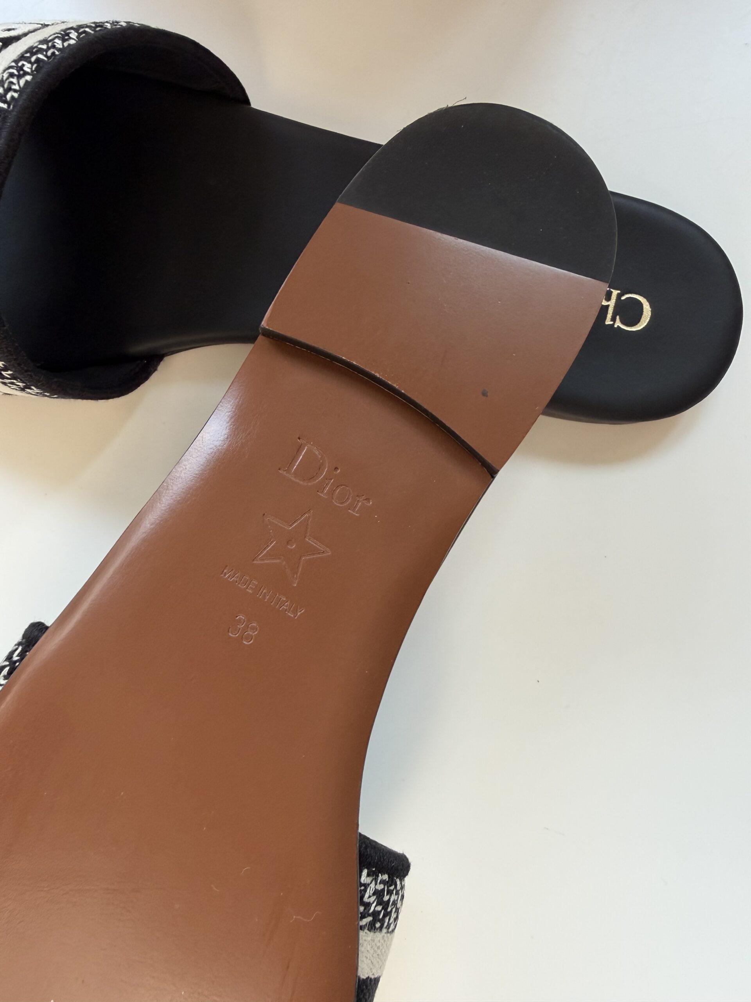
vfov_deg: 71.6
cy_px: 501
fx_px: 694
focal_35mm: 24
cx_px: 376
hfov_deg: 56.8
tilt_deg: -83.9
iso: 160
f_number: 2.2
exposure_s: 1/121
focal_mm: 2.22
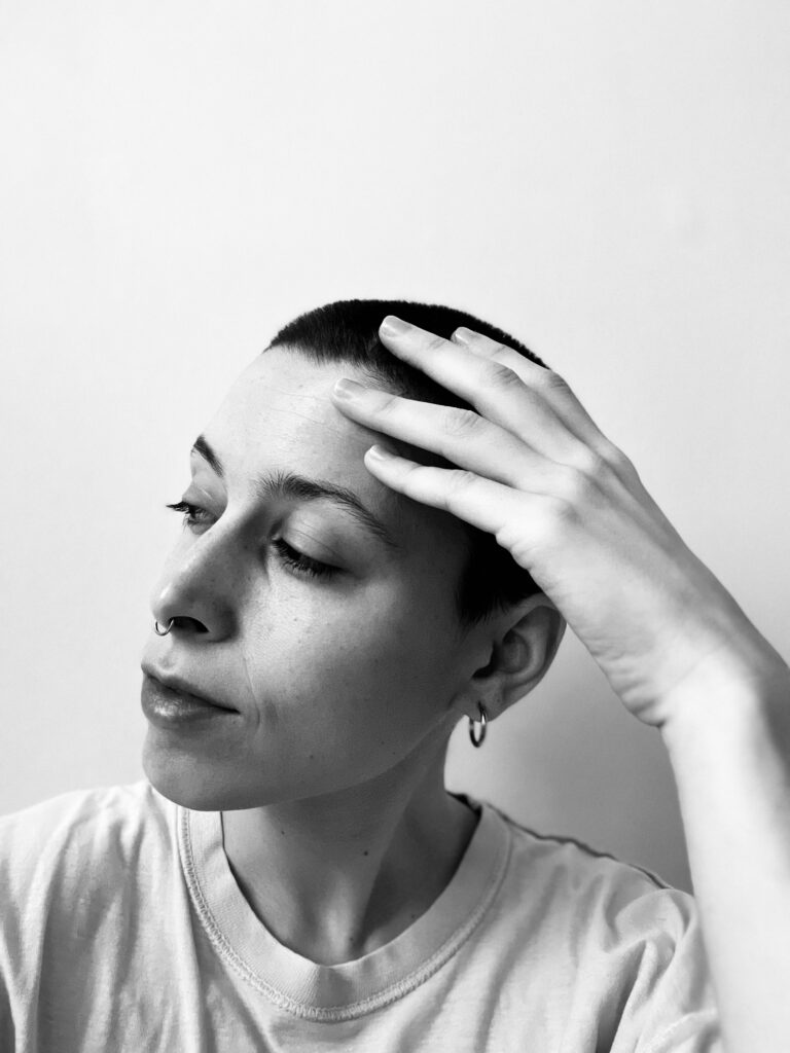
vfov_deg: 60.0
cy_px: 526
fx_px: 913
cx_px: 395
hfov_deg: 46.8
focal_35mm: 30
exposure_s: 1/40
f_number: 2.2
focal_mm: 2.71
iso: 400
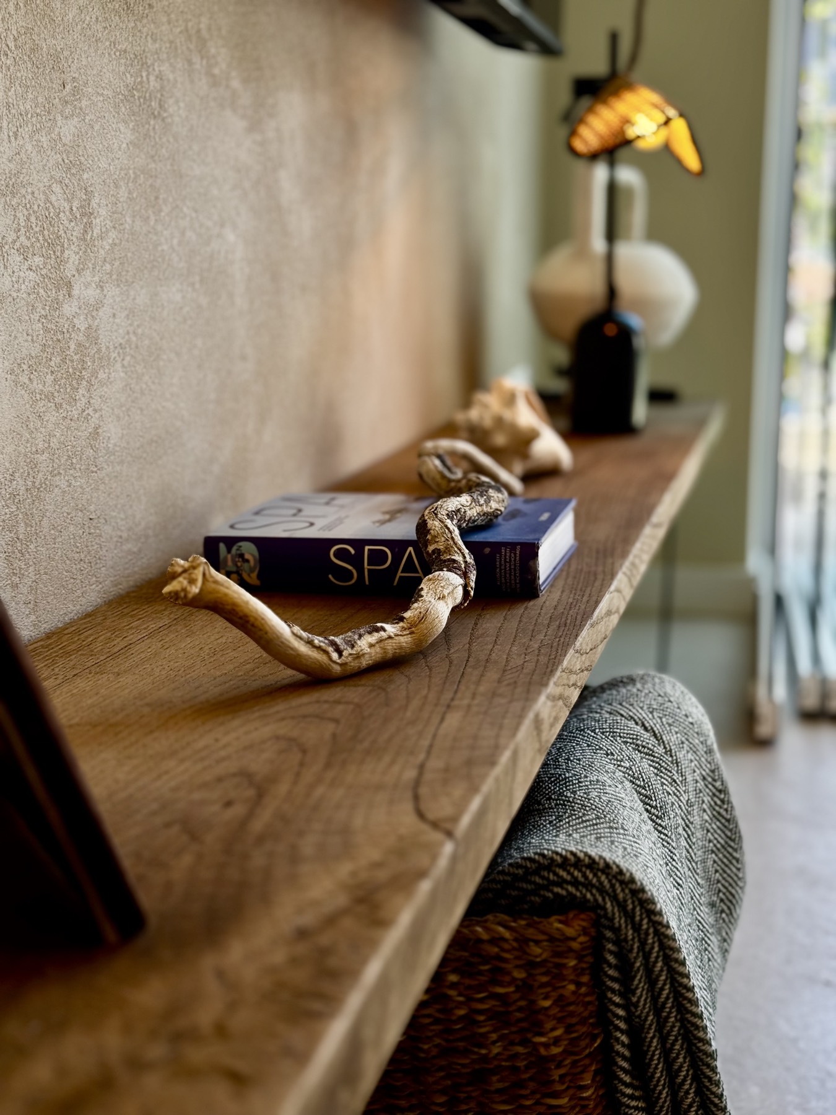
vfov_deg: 39.7
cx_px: 418
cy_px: 558
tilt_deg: -10.5
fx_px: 1546
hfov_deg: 30.3
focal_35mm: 48
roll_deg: +0.2
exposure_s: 1/488
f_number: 1.78
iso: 64
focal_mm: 6.76
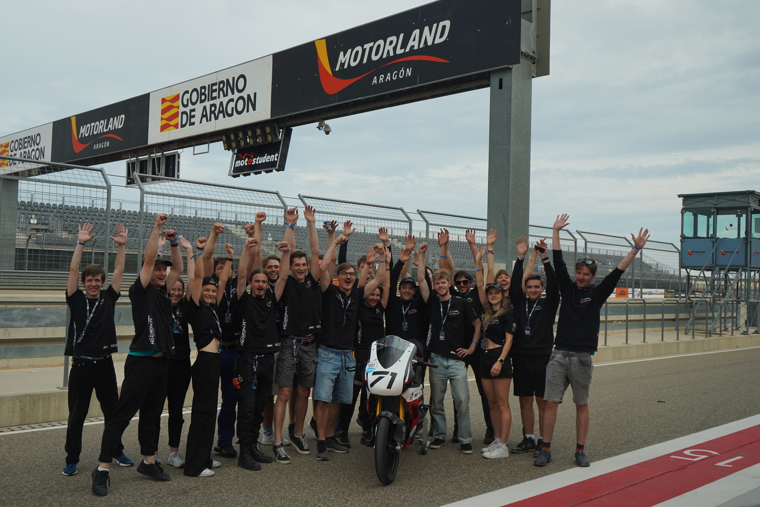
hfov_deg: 54.4
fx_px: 739
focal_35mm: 35
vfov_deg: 37.9
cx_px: 380
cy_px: 254
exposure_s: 1/320
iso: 500
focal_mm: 35
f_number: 5
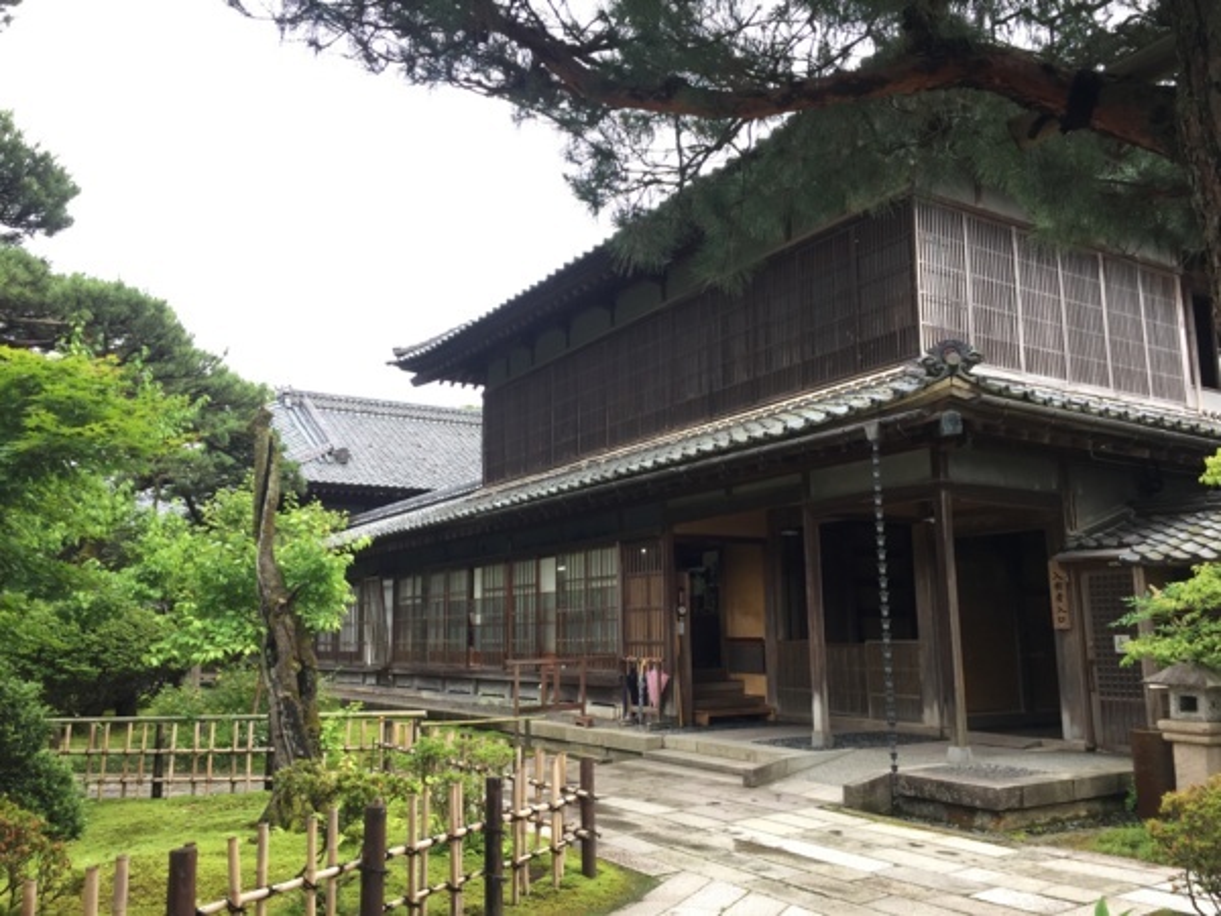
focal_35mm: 29
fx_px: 1023
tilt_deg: +9.0
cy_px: 458
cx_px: 610
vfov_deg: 48.2
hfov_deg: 61.7
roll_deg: +0.6
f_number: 2.2
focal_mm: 4.15
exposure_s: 1/120
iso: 40
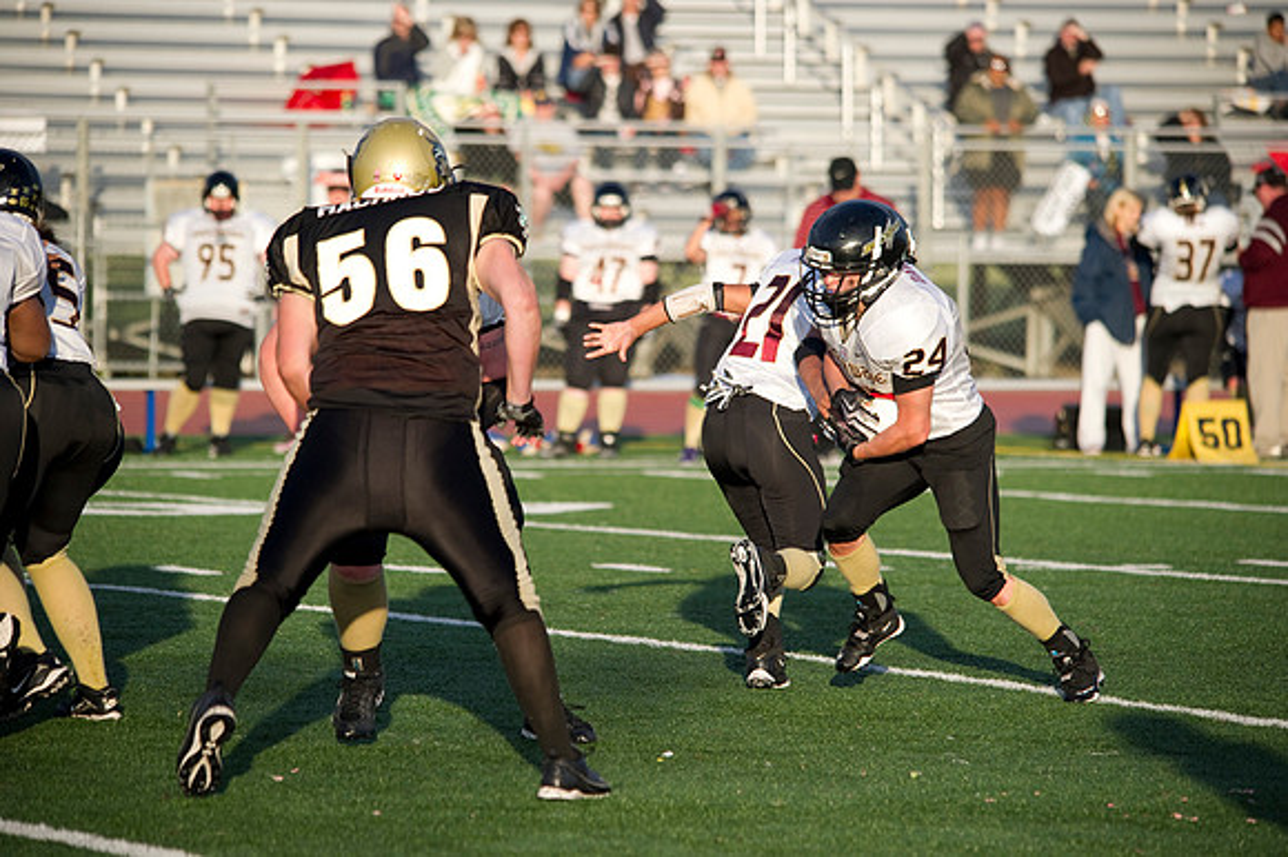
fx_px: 10369
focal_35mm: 290
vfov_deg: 4.7
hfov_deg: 7.1
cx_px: 644
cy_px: 428
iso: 560
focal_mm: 290
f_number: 6
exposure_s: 1/1000
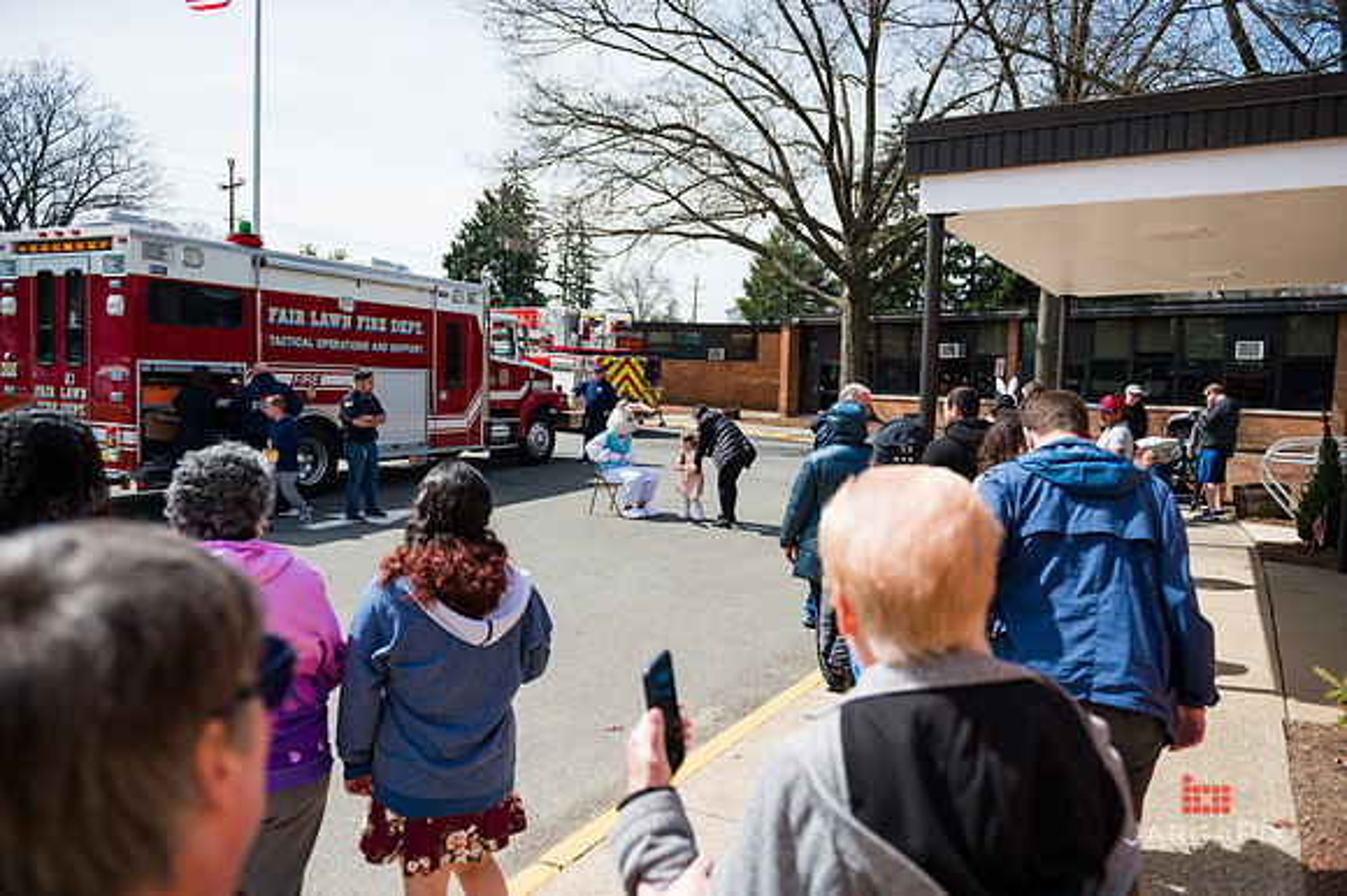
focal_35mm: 24
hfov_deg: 73.8
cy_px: 448
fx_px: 897
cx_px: 674
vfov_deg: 53.1
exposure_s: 1/3200
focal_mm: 24
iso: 200
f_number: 4
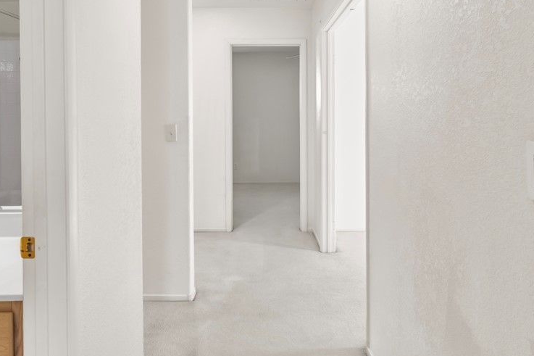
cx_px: 256
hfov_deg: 65.5
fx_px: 415
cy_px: 119
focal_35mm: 28
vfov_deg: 45.7
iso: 400
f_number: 8
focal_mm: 19
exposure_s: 1/6
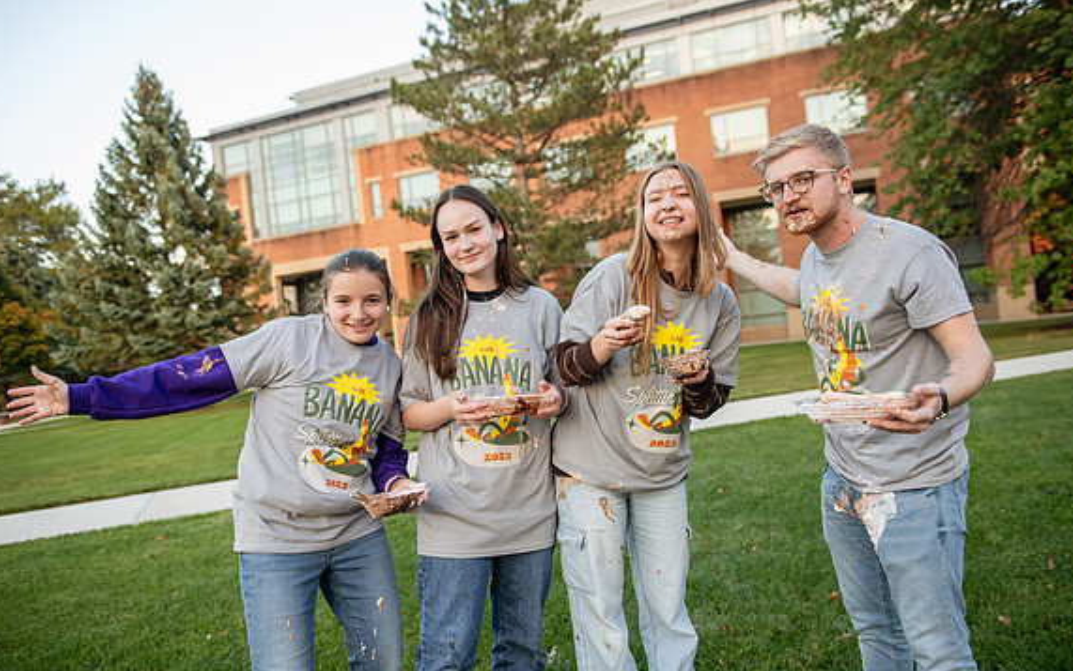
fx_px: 848
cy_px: 347
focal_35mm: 29
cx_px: 534
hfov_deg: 64.6
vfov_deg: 43.2
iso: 800
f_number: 3.2
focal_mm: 28
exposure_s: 1/320
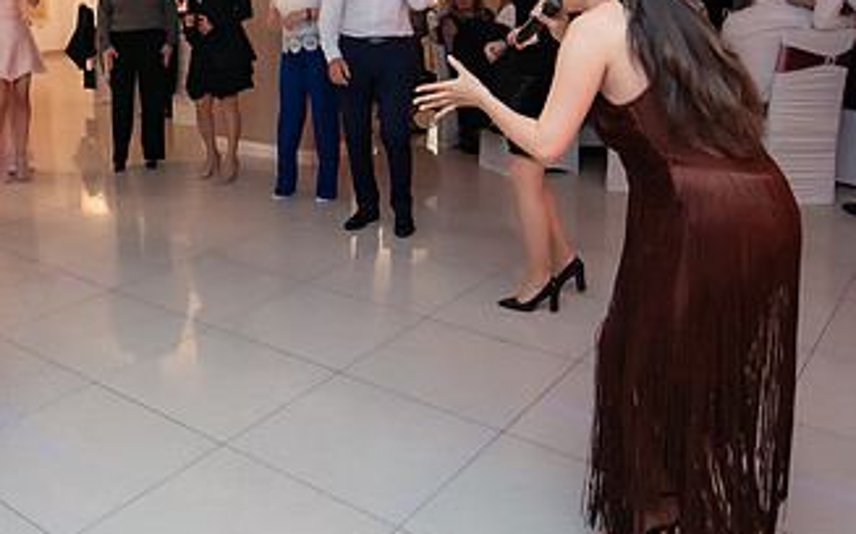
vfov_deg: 32.4
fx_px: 886
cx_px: 196
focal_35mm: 38
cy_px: 85
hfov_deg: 49.2
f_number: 2.8
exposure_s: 1/200
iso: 1600
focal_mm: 16
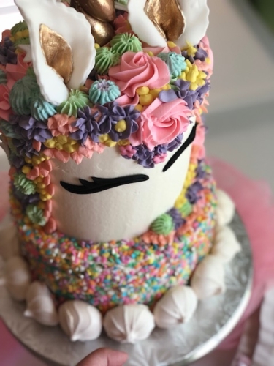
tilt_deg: -45.4
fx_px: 602
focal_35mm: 57
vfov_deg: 33.8
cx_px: 137
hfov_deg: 25.7
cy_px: 183
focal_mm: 6.6
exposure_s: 1/60
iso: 200
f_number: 2.8
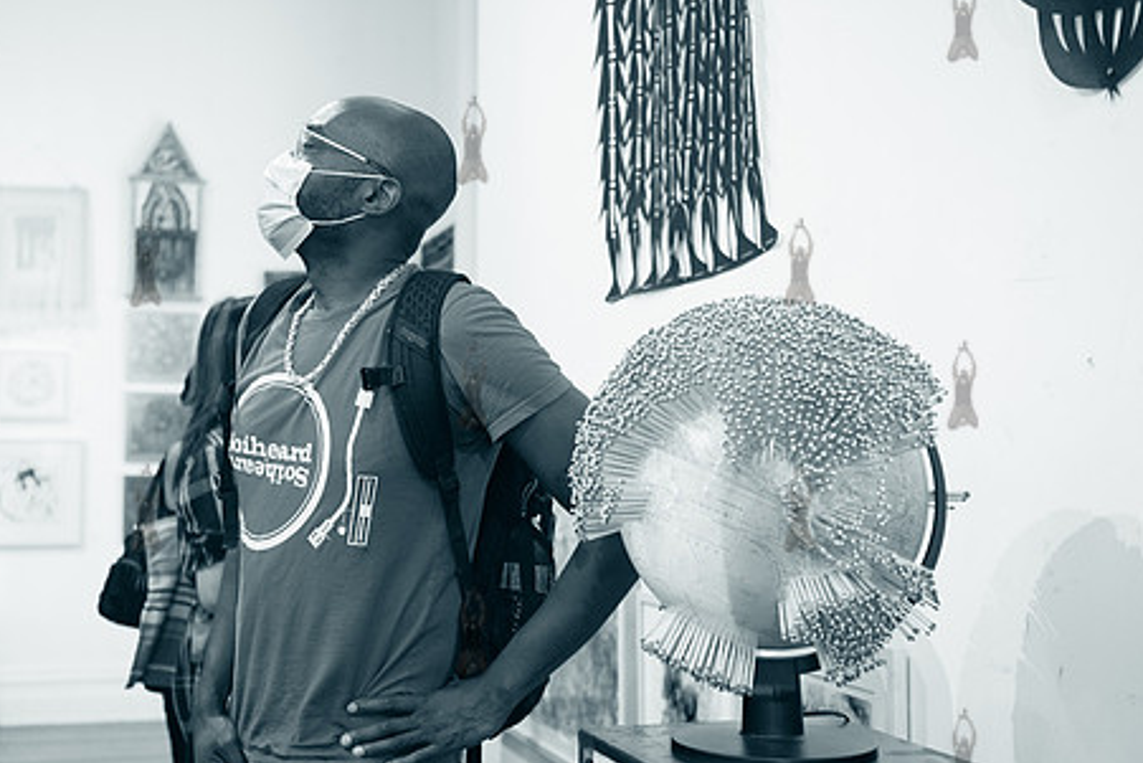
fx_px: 1429
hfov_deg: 43.4
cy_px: 384
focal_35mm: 45
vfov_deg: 29.9
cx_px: 471
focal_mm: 35
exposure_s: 1/125
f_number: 3.5
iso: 3200
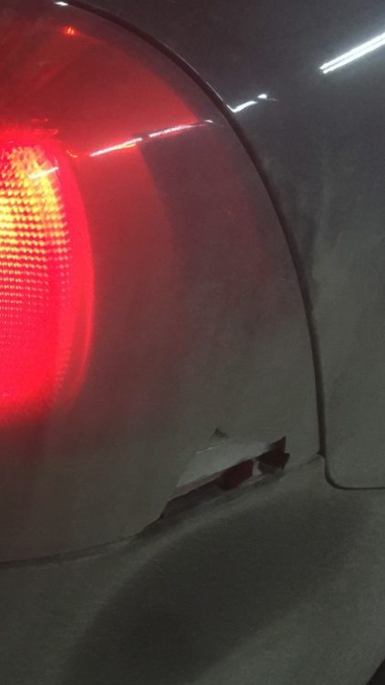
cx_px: -43
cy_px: 347
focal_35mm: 43
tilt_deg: -32.2
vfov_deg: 47.4
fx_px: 780
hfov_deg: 25.6
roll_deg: -7.2
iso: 320
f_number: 2.2
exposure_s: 1/33
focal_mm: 4.15
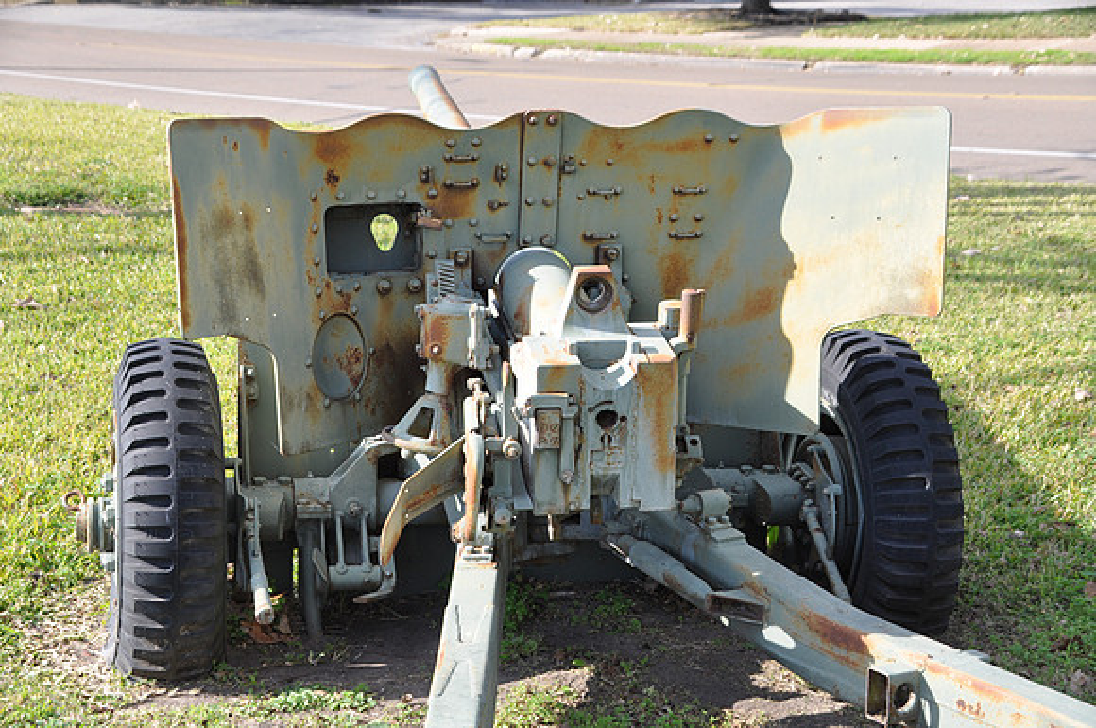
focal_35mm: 72
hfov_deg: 28.1
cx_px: 548
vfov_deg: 18.9
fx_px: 2189
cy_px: 364
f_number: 9
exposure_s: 1/80
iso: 200
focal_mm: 48
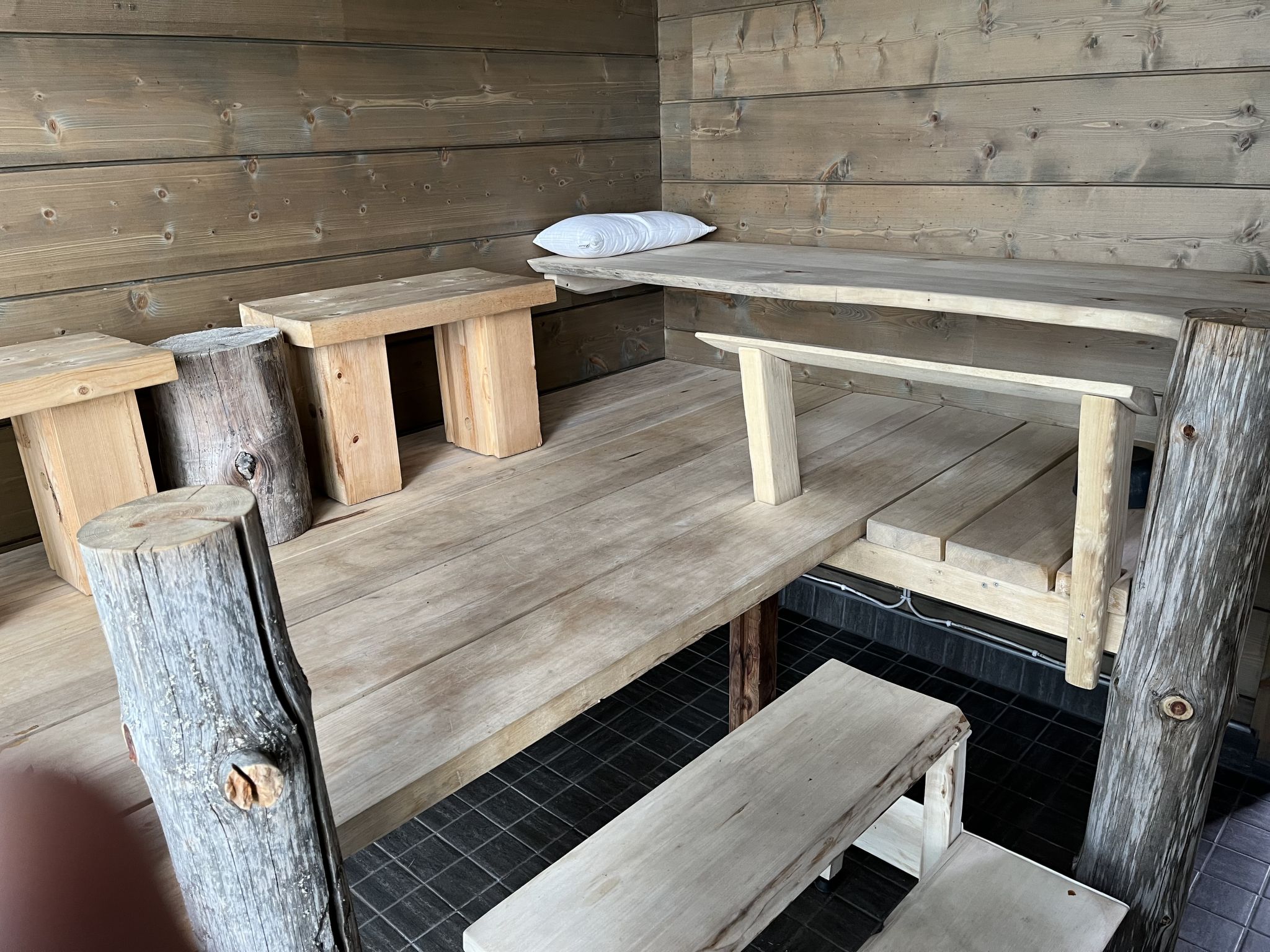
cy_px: 476
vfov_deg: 53.1
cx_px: 635
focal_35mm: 26
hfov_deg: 67.3
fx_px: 954
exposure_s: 1/97
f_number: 1.6
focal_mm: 5.1
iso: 125
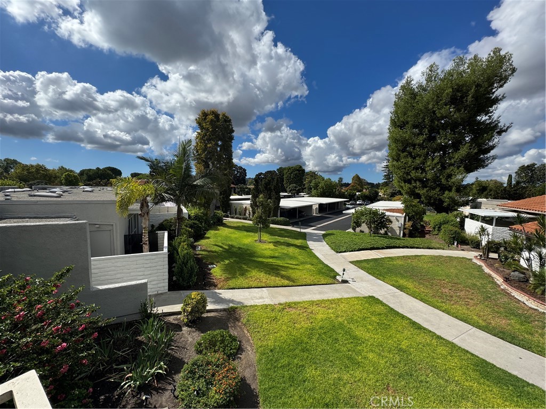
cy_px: 204
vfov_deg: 85.7
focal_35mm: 14
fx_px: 221
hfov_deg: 102.1
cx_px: 273
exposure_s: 1/2770
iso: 50
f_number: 2.2
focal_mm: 2.22
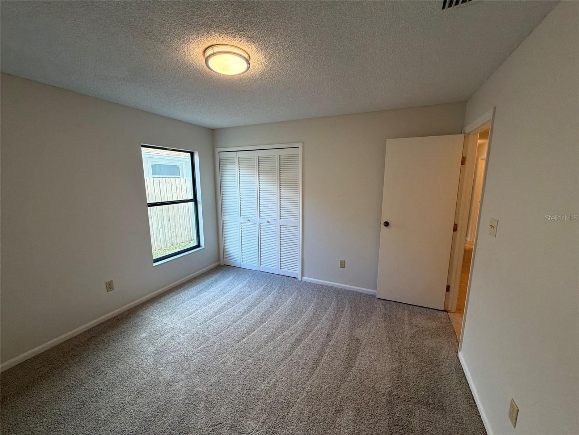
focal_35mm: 14
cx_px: 290
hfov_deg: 102.1
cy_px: 218
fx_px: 234
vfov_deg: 85.7
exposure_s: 1/120
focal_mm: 2.22
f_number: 2.2
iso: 160
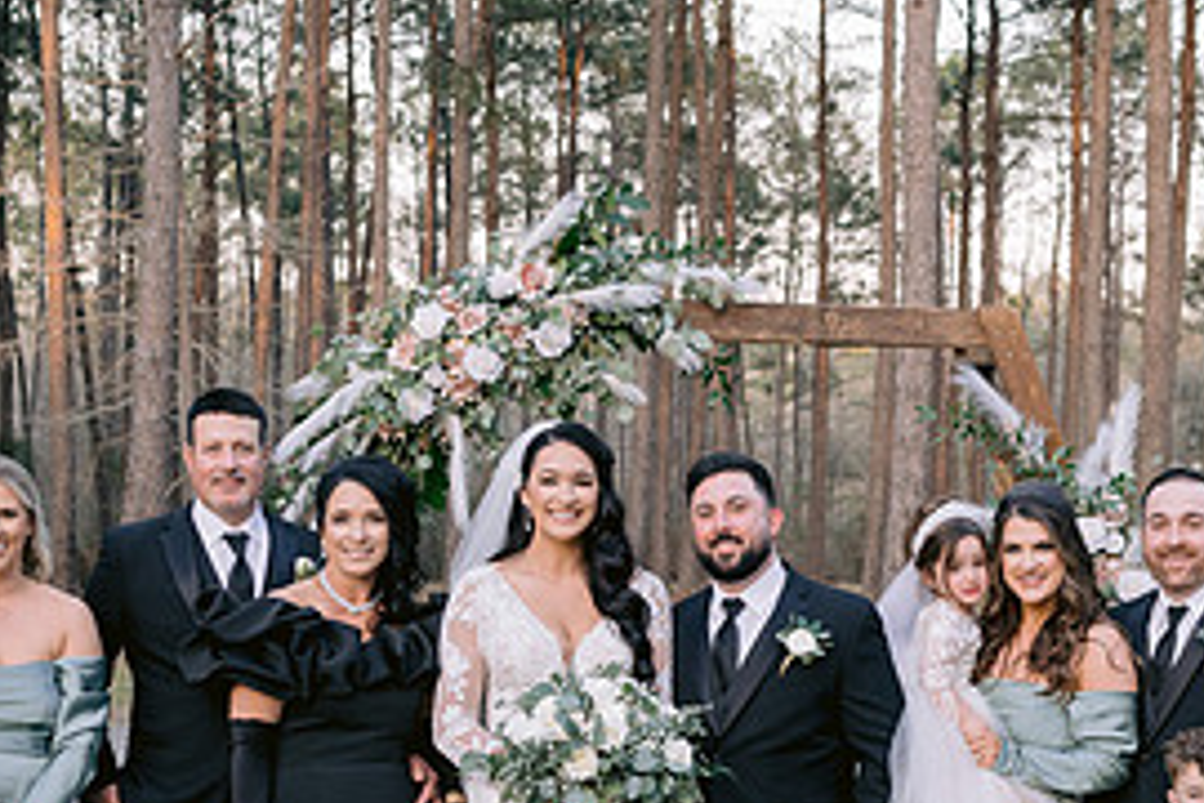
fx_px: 2909
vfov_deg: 15.6
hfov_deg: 23.4
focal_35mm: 87
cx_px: 690
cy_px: 678
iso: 400
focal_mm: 35
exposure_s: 1/160
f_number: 3.5
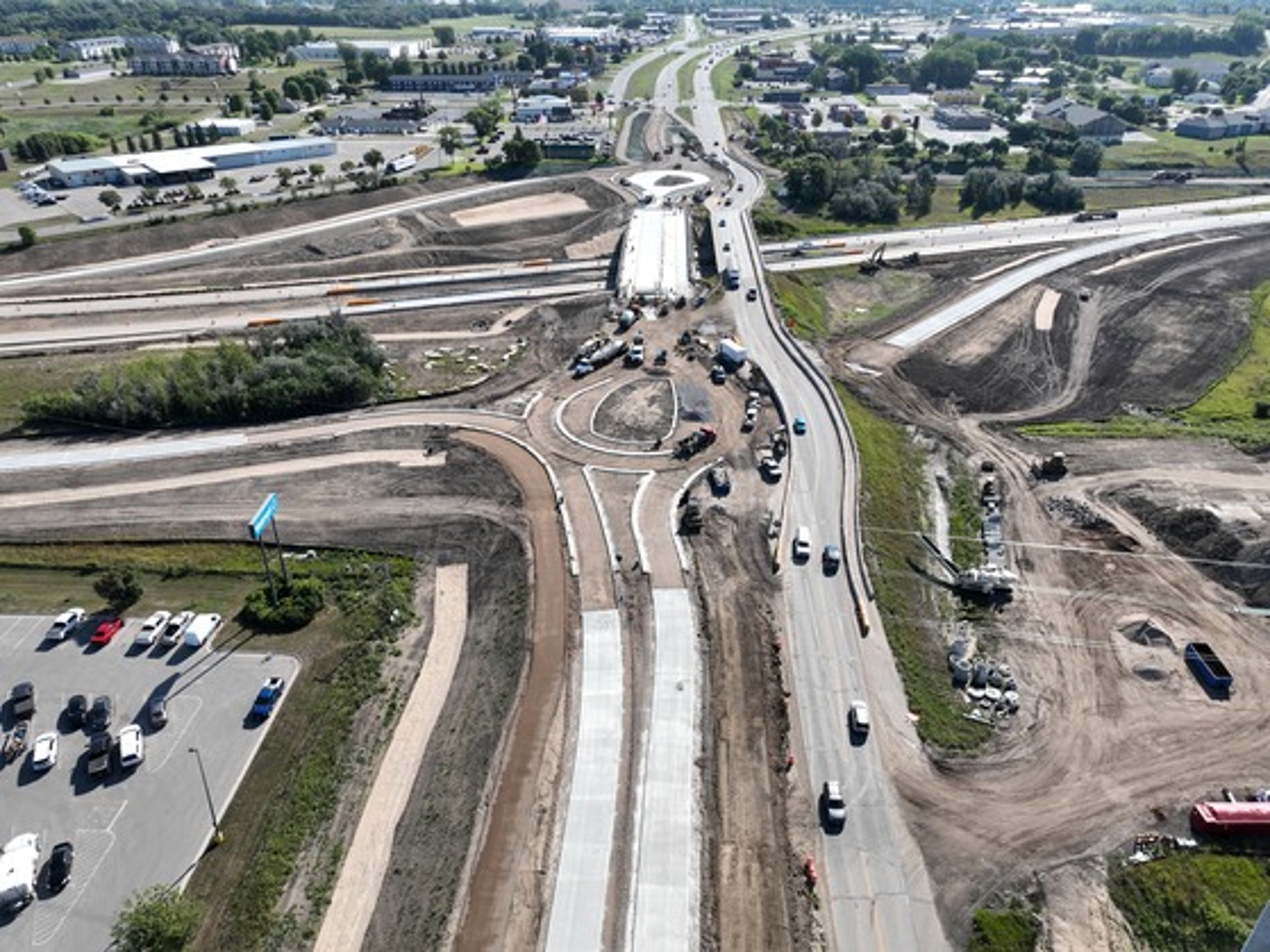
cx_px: 635
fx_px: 880
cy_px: 476
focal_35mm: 24
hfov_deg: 71.6
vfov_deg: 56.8
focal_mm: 12.29
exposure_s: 1/1250
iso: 110
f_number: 2.8
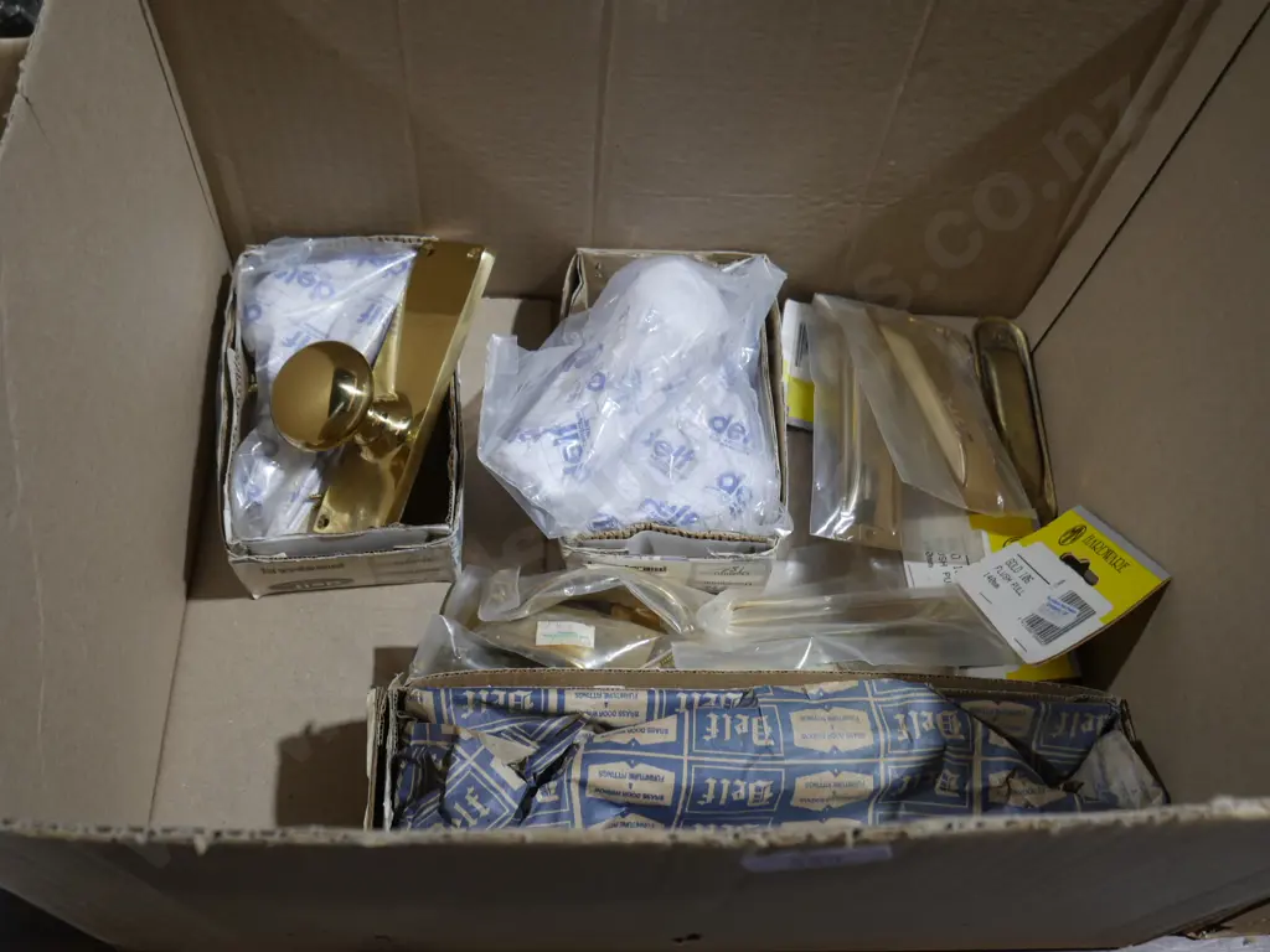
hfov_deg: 51.4
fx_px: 1321
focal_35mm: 36
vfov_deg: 39.7
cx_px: 635
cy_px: 476
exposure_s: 1/60
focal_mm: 18
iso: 250
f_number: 4
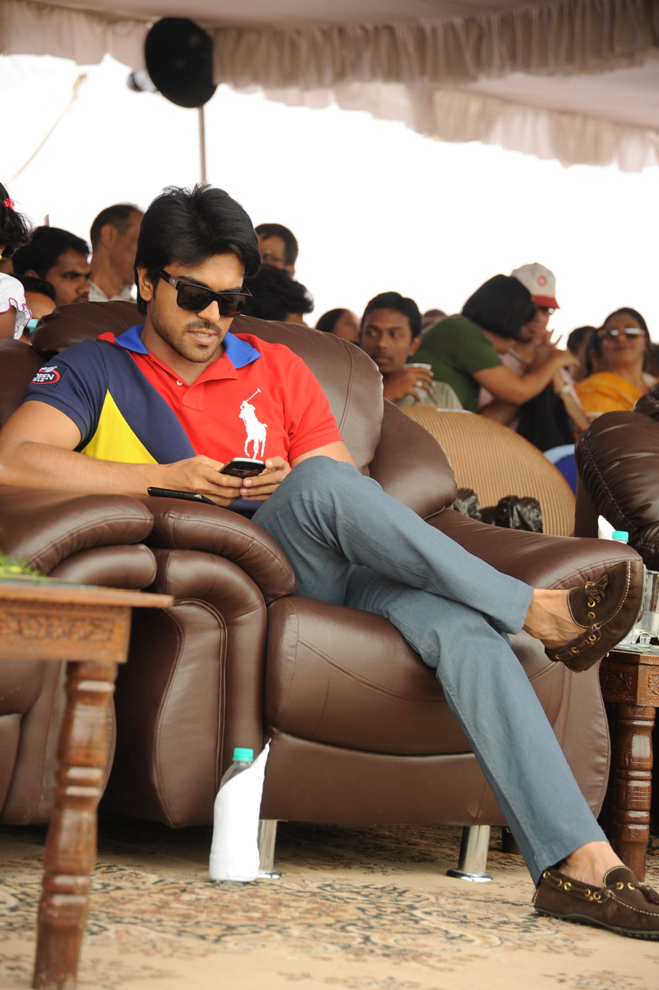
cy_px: 495
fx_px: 3023
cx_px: 330
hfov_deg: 12.4
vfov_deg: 18.6
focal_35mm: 110
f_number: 5.6
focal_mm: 110
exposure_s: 1/125
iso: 400
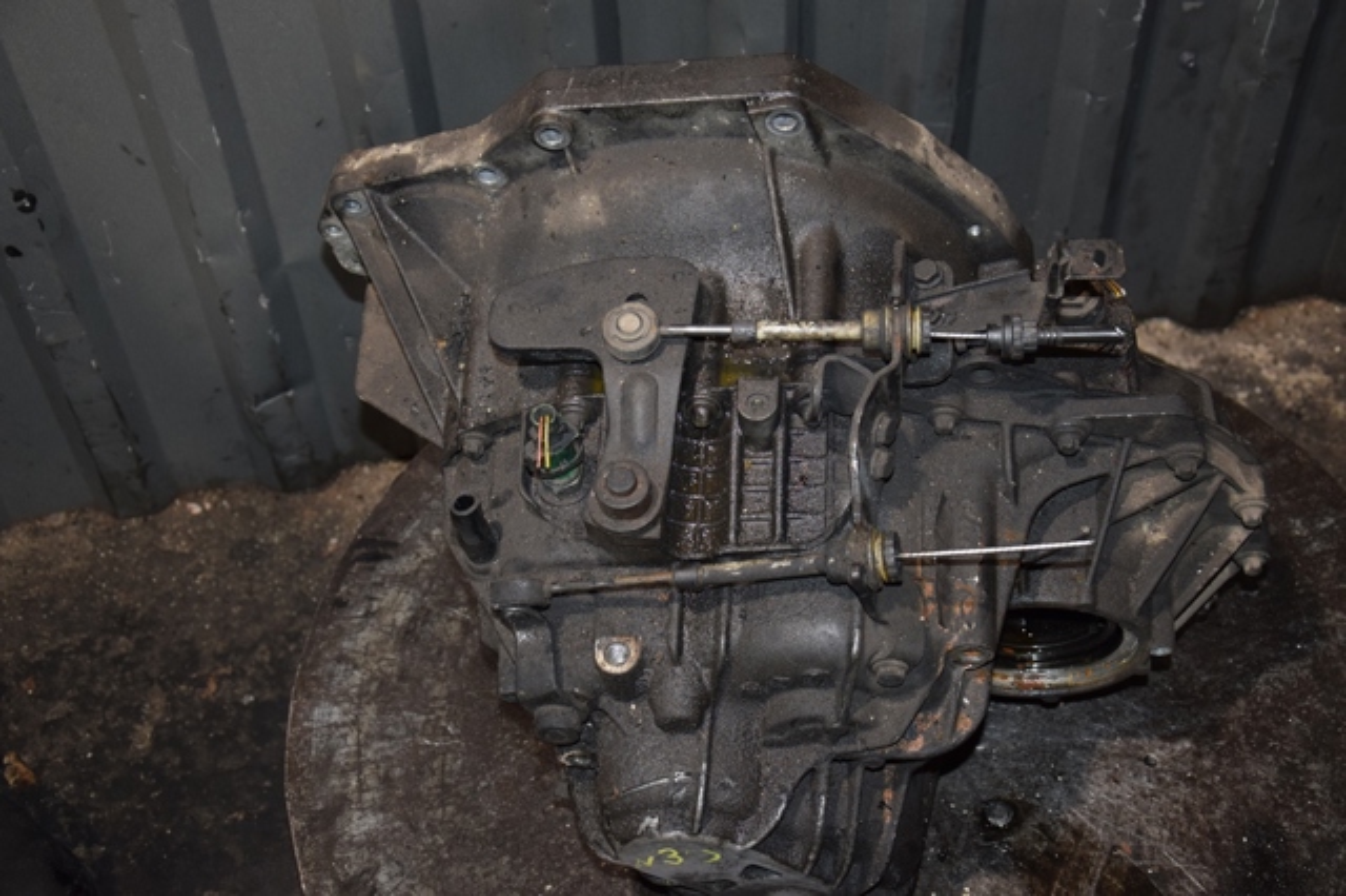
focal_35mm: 51
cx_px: 673
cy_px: 448
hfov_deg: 38.9
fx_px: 1906
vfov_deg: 26.5
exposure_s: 1/60
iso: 800
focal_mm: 34
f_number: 5
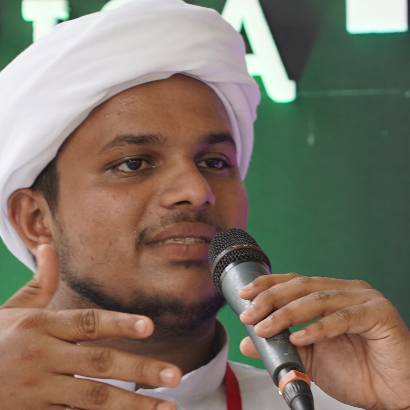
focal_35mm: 326
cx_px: 93
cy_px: 239
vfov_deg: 5.4
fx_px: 4368
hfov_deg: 5.4
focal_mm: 85
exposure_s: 1/60
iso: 160
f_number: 4
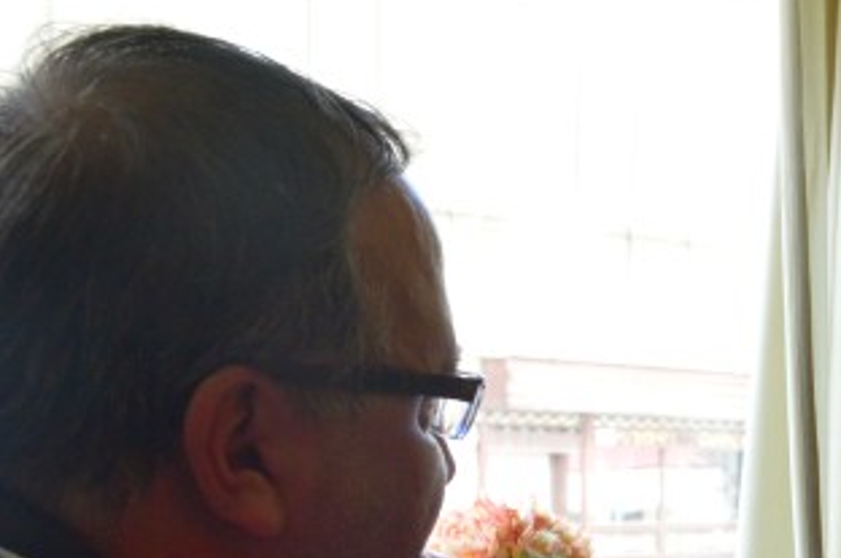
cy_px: 633
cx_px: 863
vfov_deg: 17.0
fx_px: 1796
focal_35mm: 77
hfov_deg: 25.0
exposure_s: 1/30
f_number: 8
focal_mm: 20
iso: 800
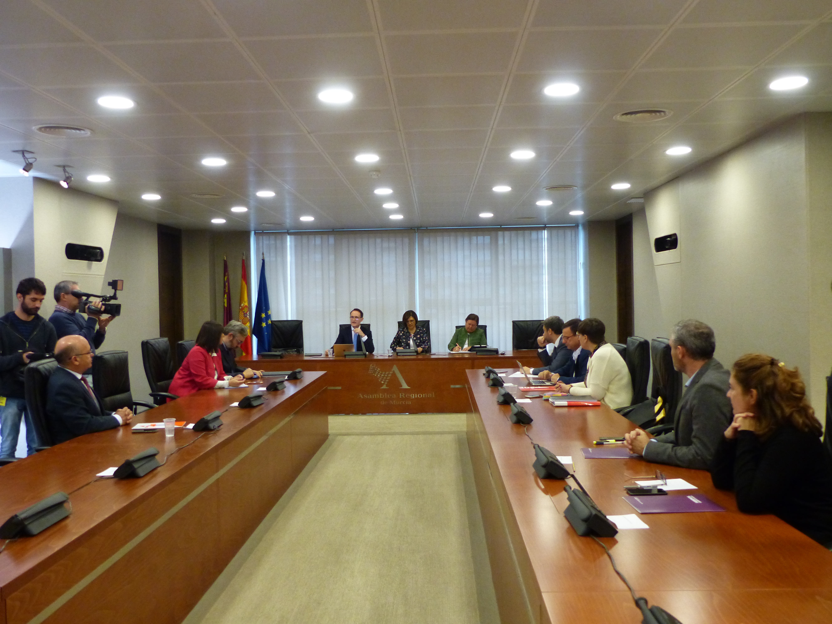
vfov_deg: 46.8
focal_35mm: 30
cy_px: 312
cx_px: 416
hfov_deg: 60.0
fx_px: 721
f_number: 2.8
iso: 400
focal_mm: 5.5
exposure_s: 1/50
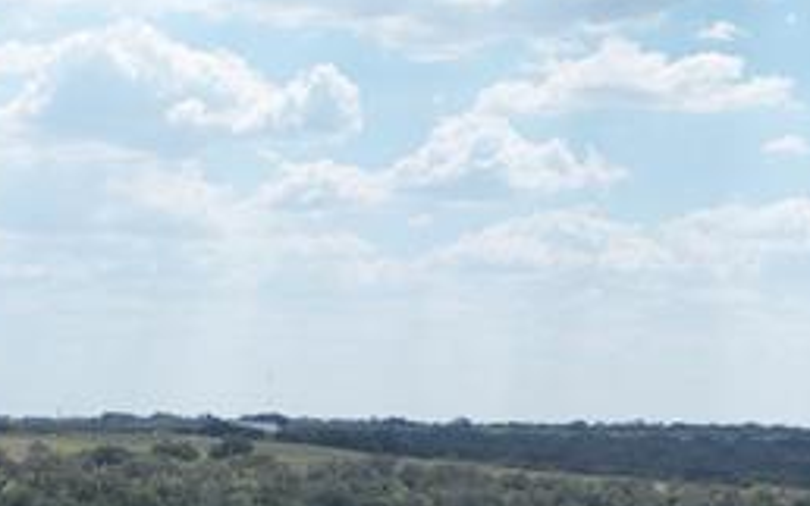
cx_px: 408
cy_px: 1067
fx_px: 2229
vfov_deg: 11.4
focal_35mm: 101
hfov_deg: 20.6
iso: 120
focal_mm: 12.29
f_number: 2.8
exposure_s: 1/2500
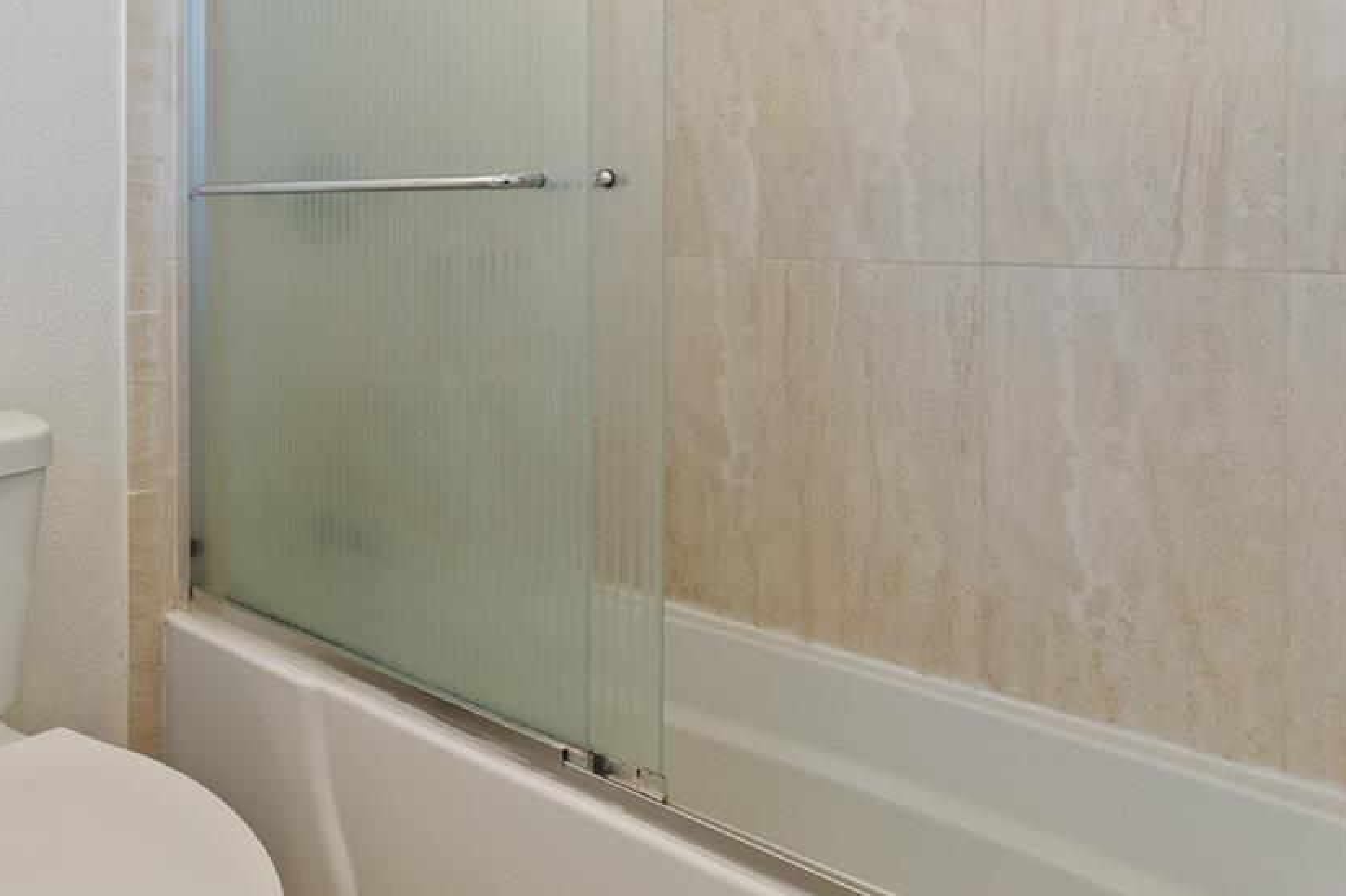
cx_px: 49
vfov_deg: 40.1
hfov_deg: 49.7
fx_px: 1195
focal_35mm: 32
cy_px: 239
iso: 400
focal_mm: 11
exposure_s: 1/30
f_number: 6.3
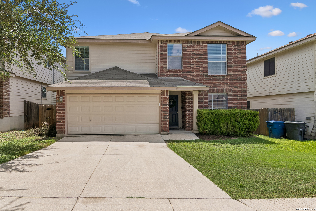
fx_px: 193
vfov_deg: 57.2
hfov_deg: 78.6
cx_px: 158
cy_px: 106
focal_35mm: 22
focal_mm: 15
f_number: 10
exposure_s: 1/500
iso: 100
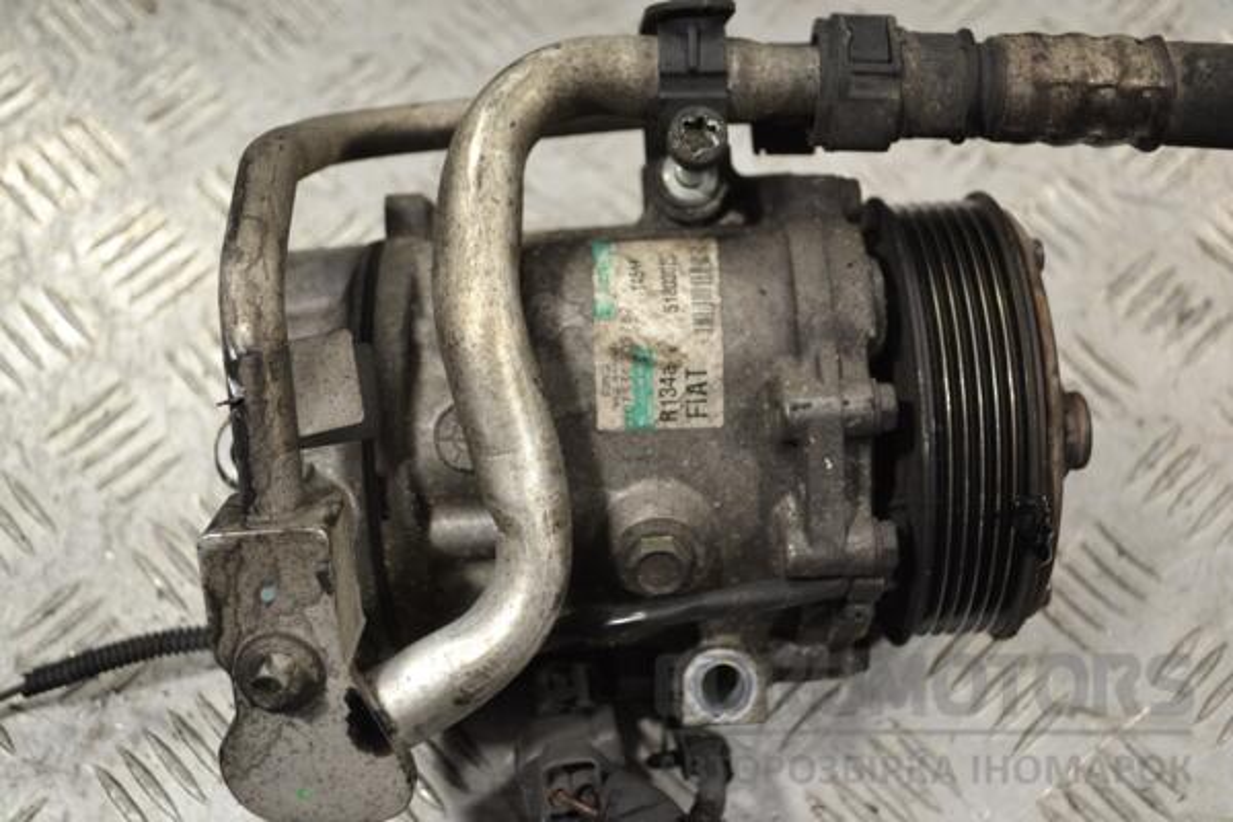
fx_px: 1541
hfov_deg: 43.6
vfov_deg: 29.9
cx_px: 616
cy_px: 411
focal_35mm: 45
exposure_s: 1/100
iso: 400
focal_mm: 30
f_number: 5
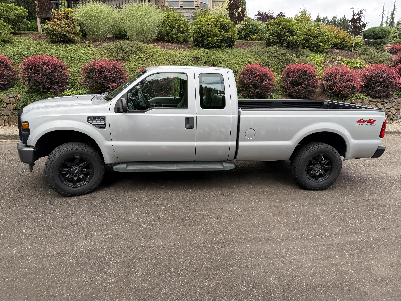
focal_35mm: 24
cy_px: 150
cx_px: 200
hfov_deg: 71.6
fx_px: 278
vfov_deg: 56.8
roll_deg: -0.2
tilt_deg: -12.5
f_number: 1.78
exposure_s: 1/1032
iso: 80
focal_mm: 6.76
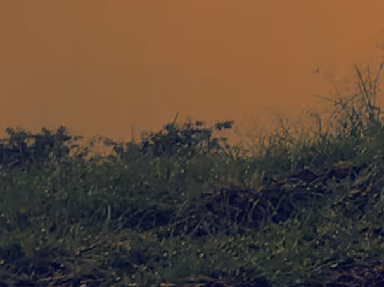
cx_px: 900
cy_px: -113
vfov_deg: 7.6
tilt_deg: +14.6
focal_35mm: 193
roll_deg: +1.5
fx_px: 2140
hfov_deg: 9.3
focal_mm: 4.15
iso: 25
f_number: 2.2
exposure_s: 1/224
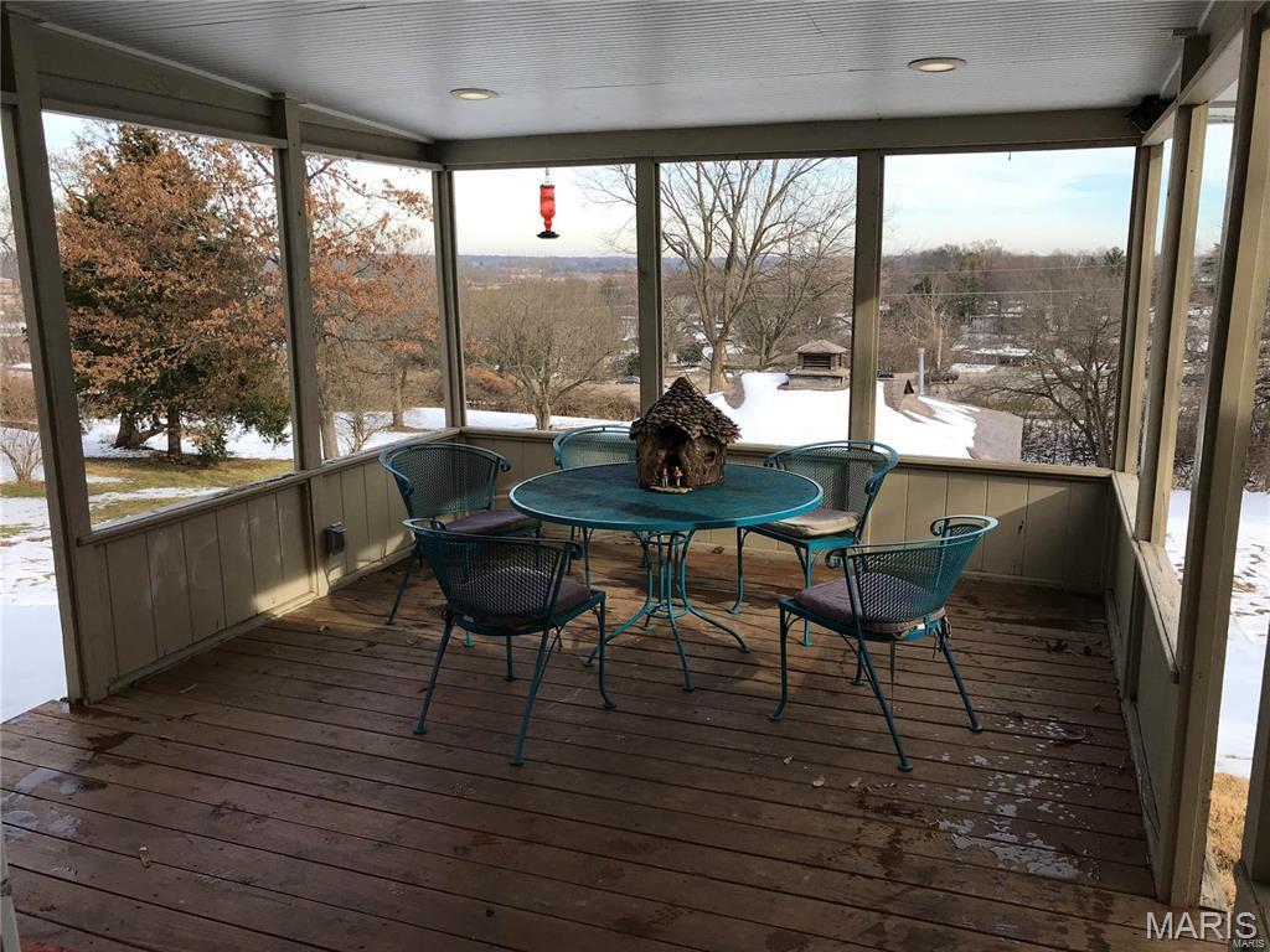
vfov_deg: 49.7
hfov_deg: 63.4
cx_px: 635
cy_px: 476
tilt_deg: -12.5
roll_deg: -0.3
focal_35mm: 28
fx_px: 1027
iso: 20
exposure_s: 1/1126
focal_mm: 3.99
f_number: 1.8
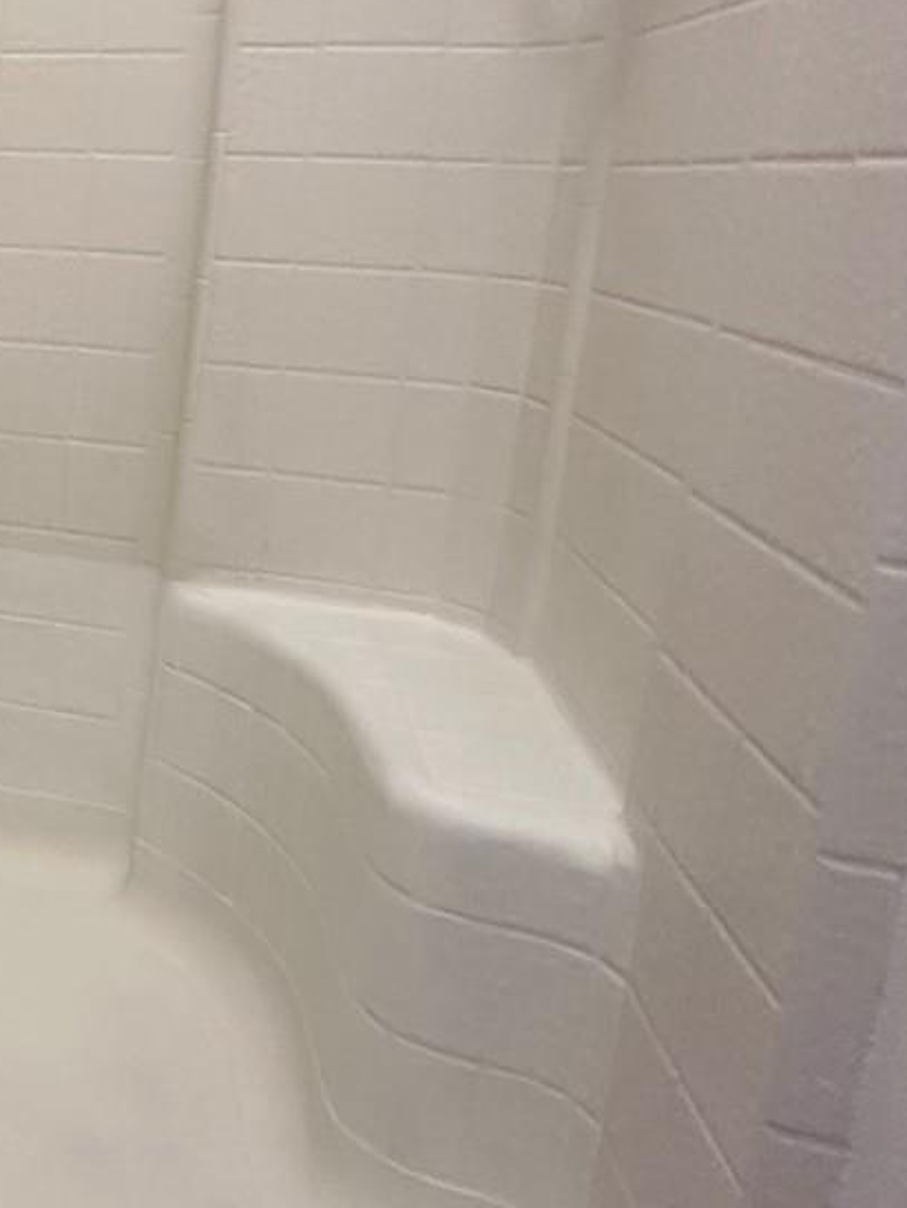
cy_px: 394
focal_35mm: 41
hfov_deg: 26.4
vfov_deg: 45.0
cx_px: -423
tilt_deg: -10.0
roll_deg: -1.3
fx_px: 1431
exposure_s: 1/120
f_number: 2.2
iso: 250
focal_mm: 2.22
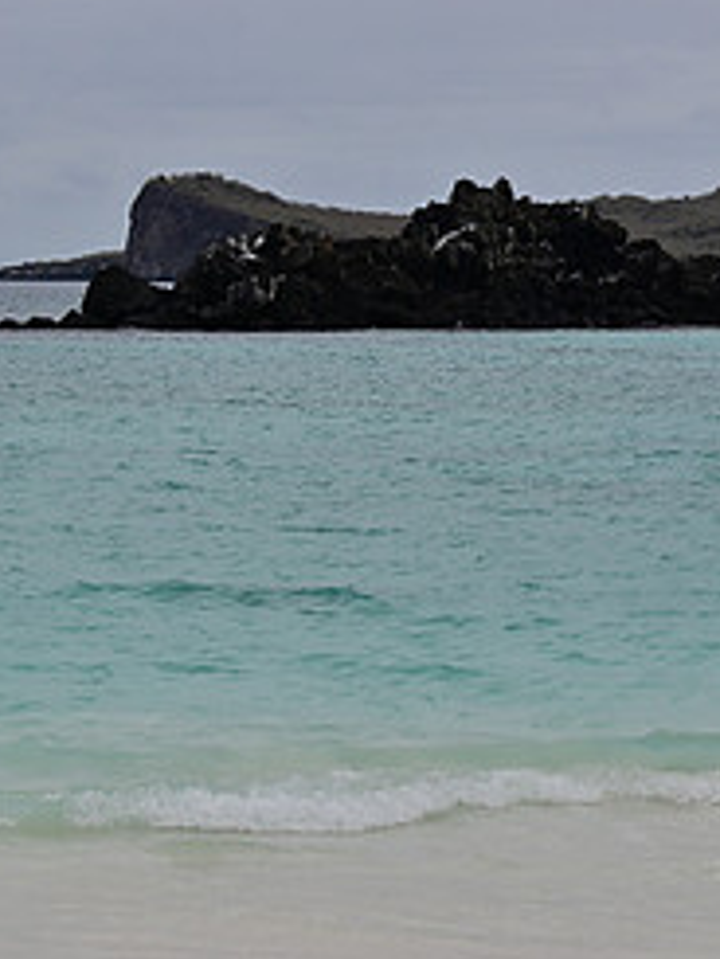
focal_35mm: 159
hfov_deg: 9.3
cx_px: 591
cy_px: 325
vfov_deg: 12.4
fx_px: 4406
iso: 200
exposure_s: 1/1000
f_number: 8
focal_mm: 70
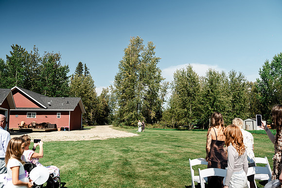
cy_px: 94
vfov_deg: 46.4
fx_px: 219
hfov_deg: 65.5
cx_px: 141
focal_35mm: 28
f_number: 4
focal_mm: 28
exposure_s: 1/160
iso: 400
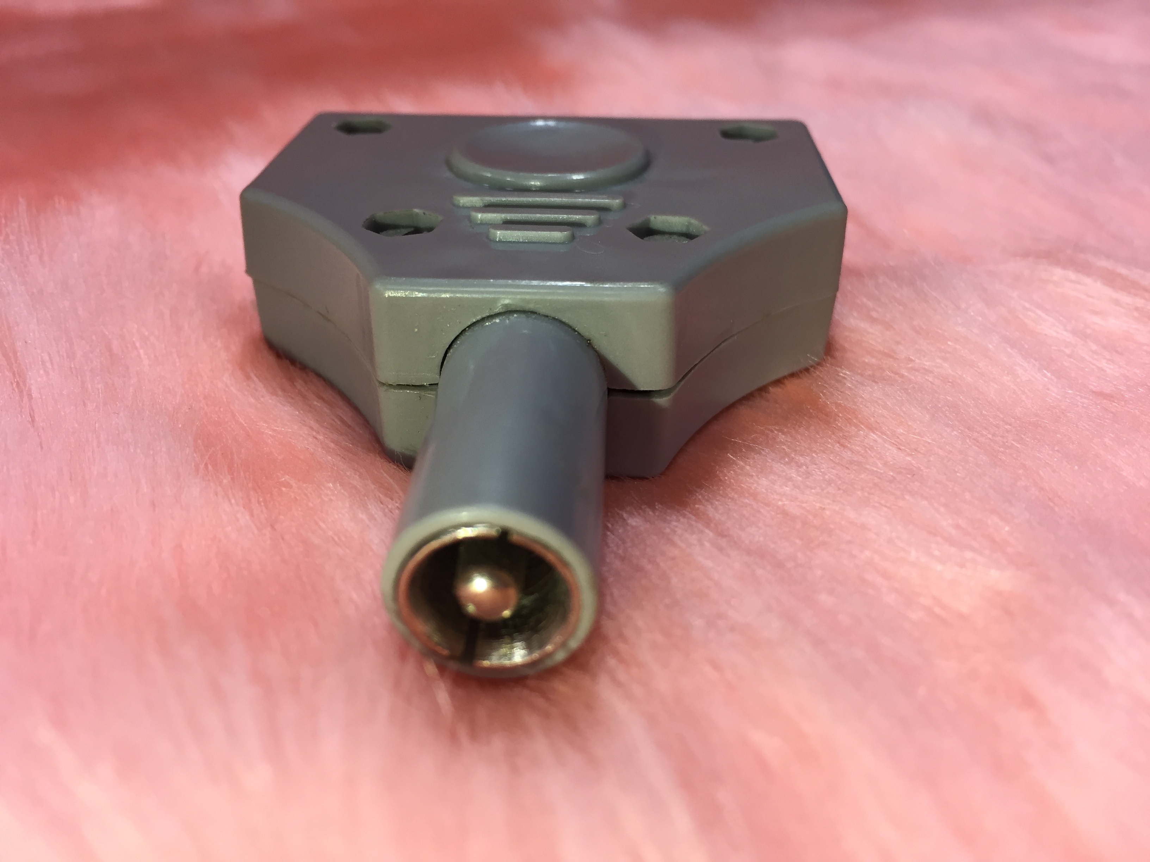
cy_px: 431
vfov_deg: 48.2
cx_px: 575
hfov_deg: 61.7
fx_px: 963
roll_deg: -0.7
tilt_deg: -30.7
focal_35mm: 29
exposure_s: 1/33
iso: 32
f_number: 2.2
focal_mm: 4.15
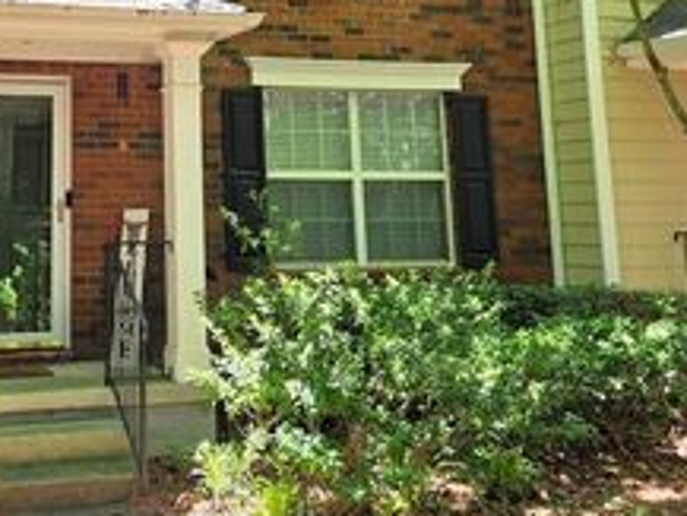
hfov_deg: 34.7
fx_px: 1052
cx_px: 111
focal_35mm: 53
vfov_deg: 26.6
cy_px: 52
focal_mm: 6.25
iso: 64
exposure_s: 1/180
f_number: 1.7
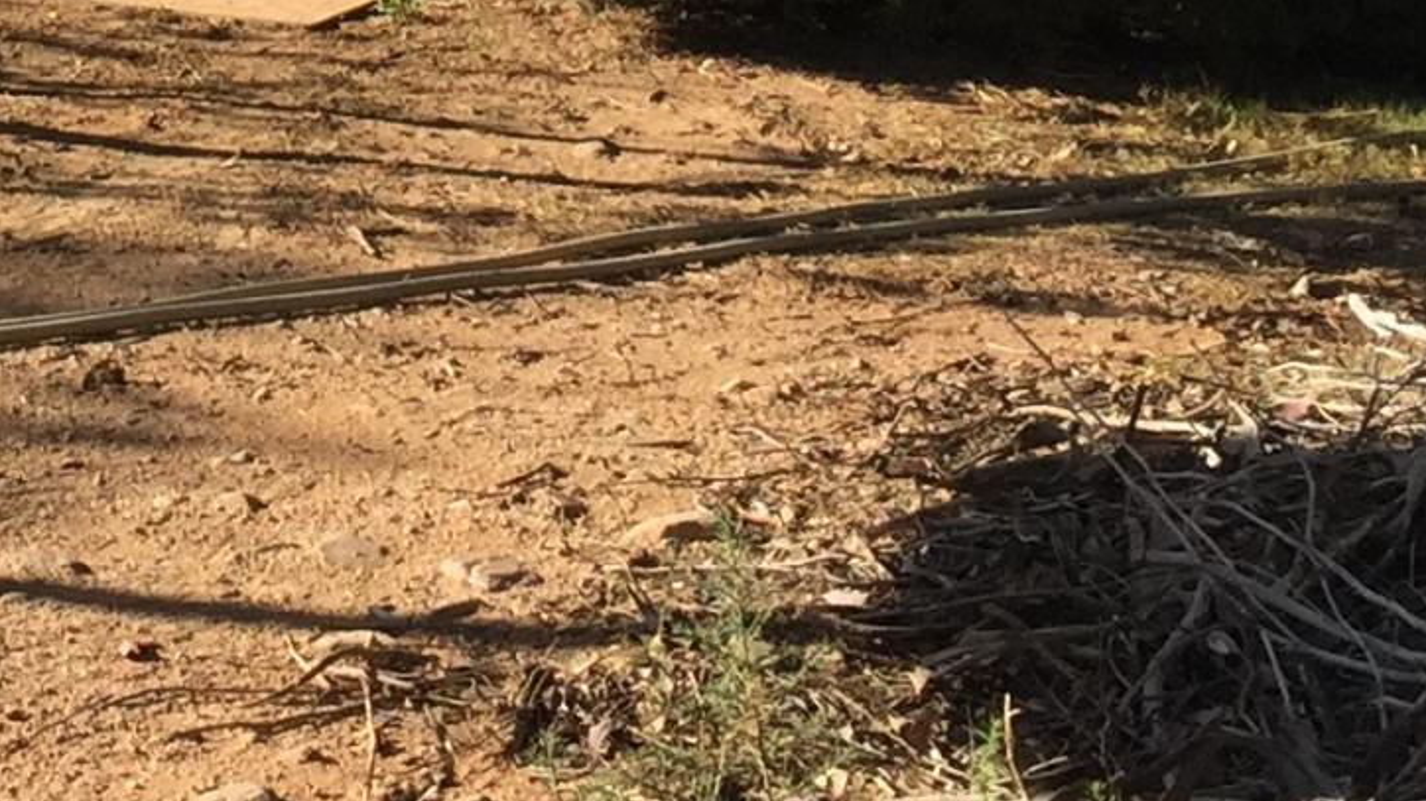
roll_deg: +0.0
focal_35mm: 131
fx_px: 4953
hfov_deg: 15.9
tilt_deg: +0.6
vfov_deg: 8.6
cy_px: -1000
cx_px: -201
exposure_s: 1/1236
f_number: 2.2
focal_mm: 4.15
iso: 32
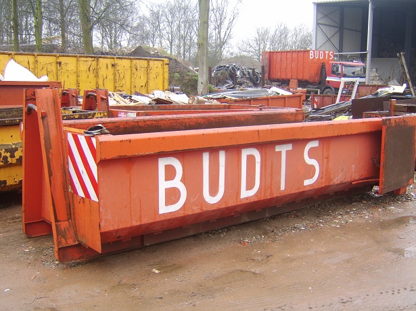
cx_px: 208
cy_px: 156
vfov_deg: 45.4
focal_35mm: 31
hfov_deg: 58.4
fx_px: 372
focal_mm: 8.13
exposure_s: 1/46
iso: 71
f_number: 2.7
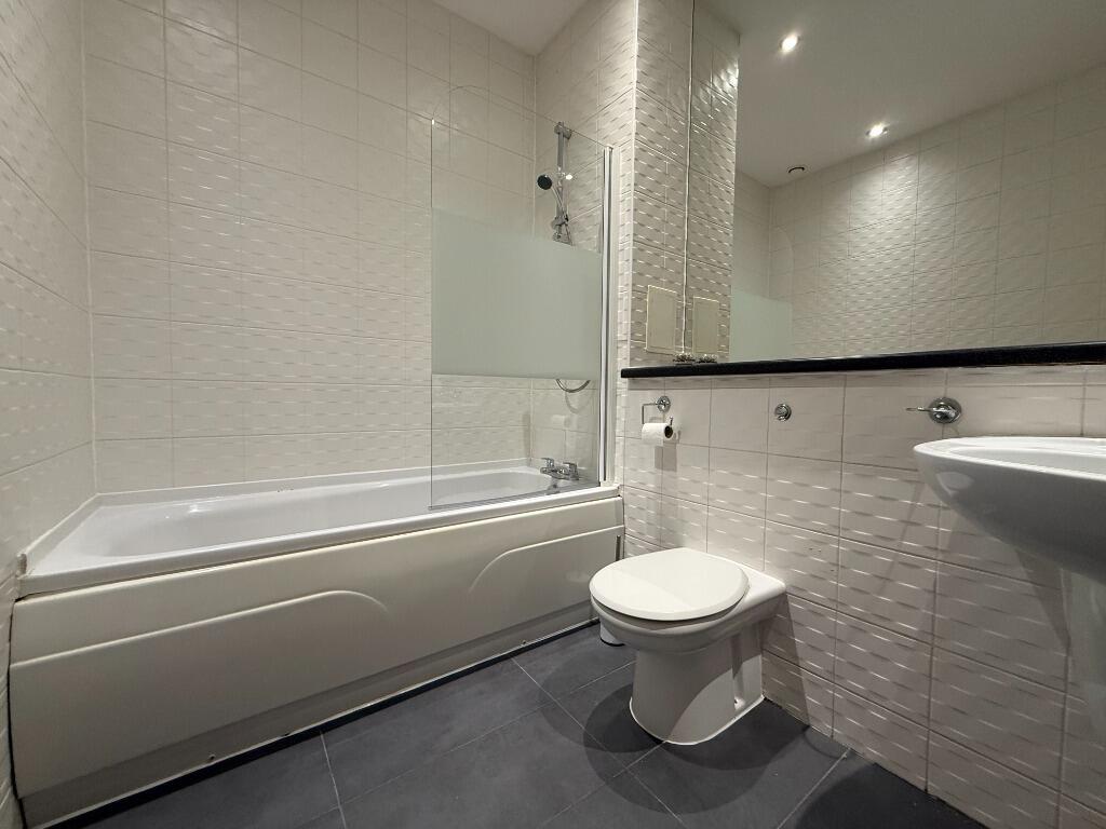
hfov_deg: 102.1
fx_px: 447
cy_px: 414
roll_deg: -0.7
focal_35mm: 14
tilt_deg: -2.0
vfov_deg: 85.7
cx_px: 553
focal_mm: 2.22
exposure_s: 1/100
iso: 200
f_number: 2.2
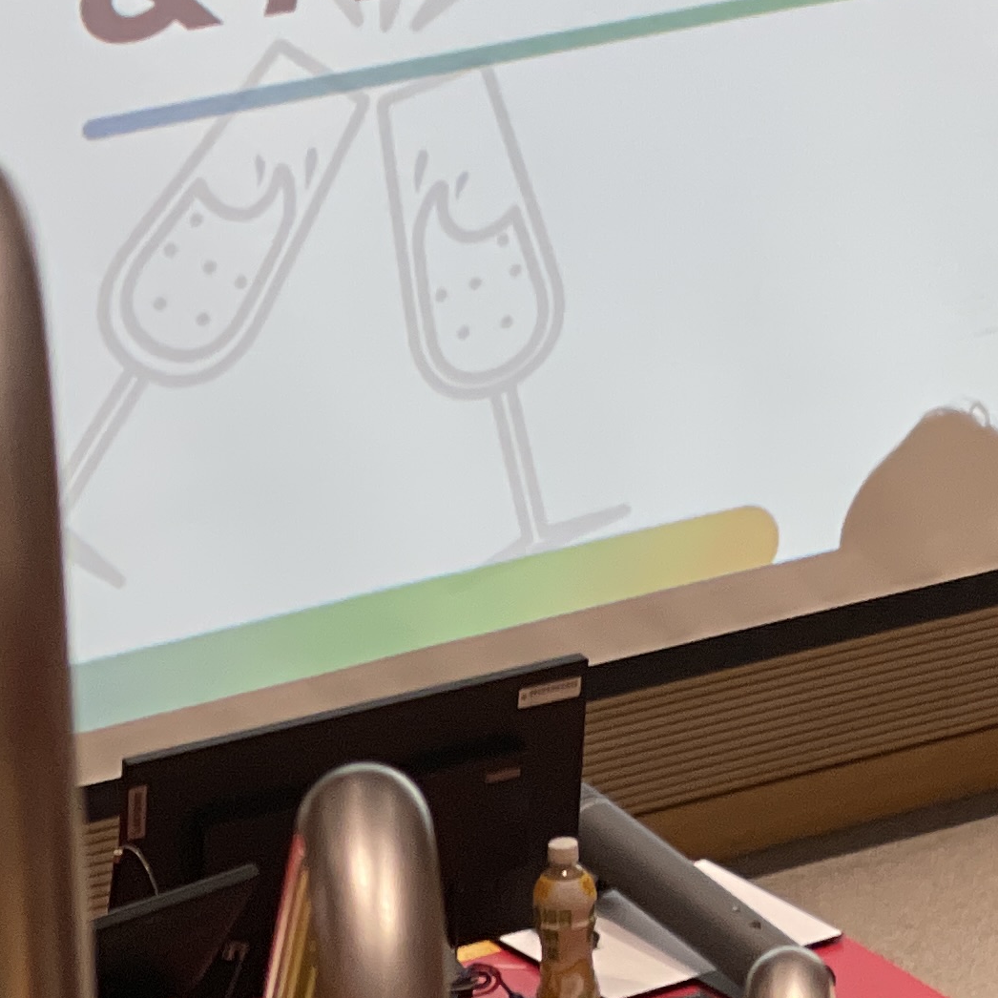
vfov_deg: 8.0
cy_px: -126
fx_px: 7111
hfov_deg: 7.8
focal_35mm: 218
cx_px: 1601
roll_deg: +0.2
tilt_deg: -14.1
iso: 100
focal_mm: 7.5
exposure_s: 1/90
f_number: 2.2
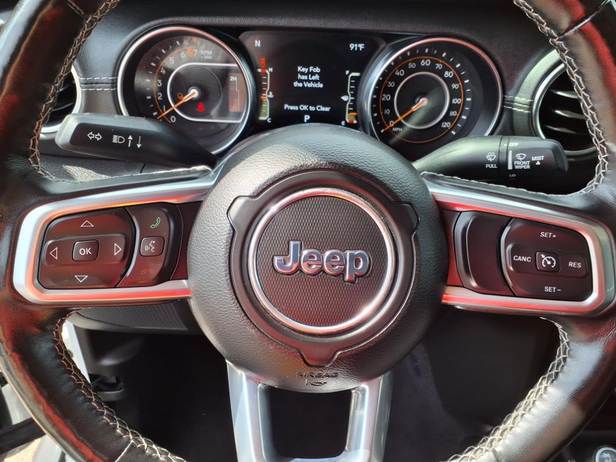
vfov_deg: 51.4
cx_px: 308
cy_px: 231
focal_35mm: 27
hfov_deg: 65.3
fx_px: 480
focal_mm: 3.58
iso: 40
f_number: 1.9
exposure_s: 1/217
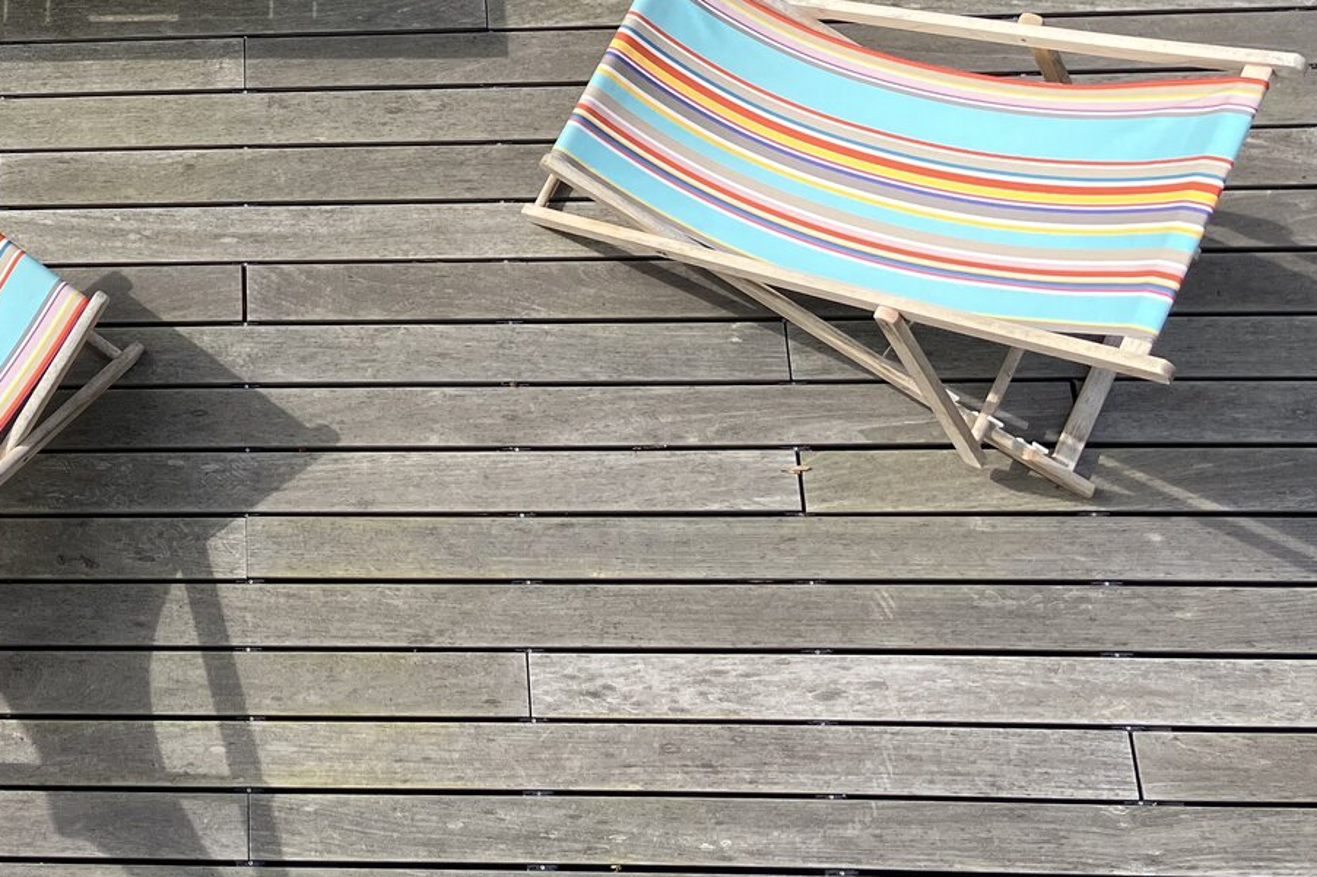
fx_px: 2268
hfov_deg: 30.6
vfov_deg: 20.9
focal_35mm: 62
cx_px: 77
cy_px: -85
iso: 32
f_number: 1.8
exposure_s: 1/1245
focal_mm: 3.99
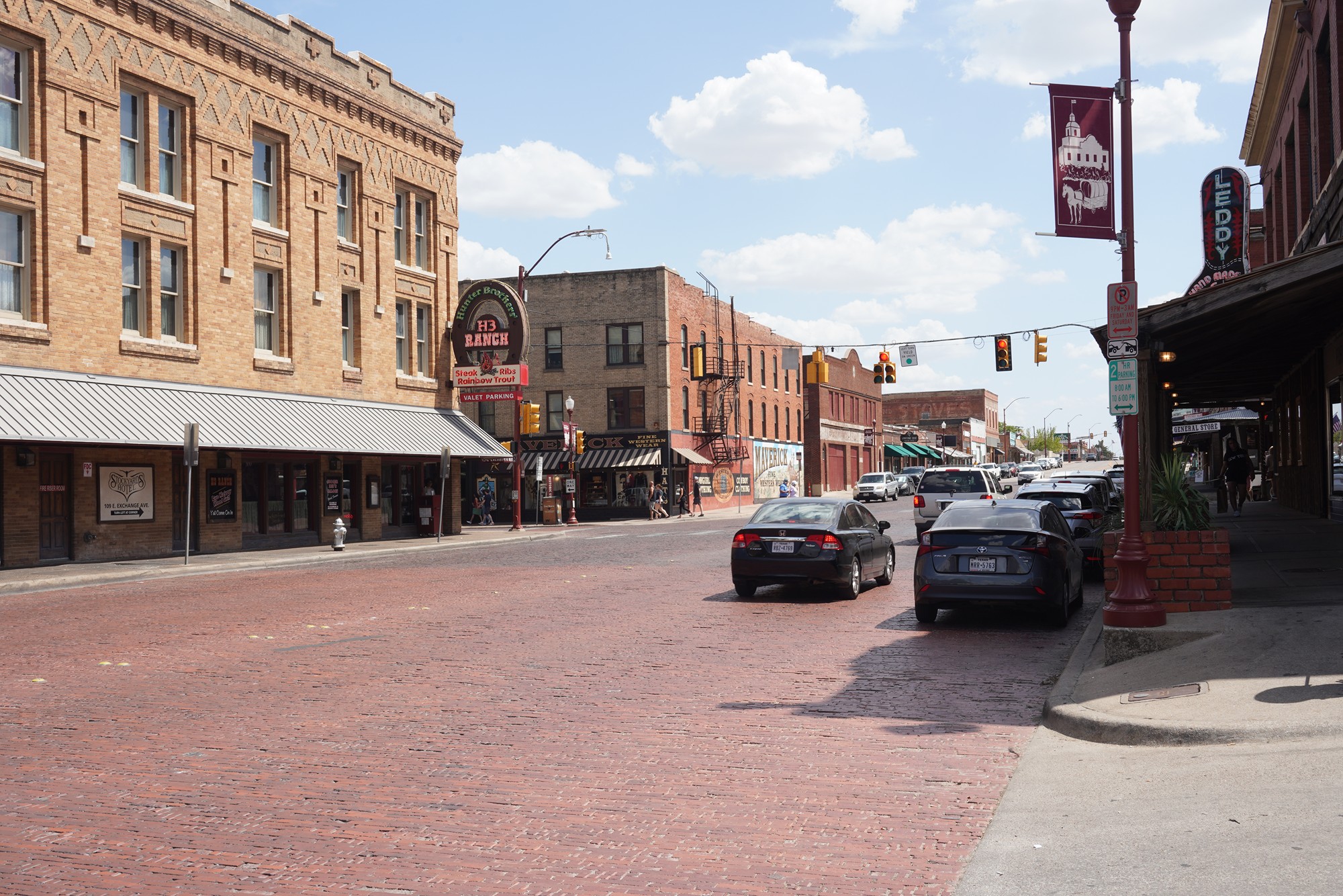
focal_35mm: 40
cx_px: 672
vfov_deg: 33.4
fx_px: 1492
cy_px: 448
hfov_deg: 48.5
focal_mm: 40
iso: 160
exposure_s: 1/100
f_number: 16
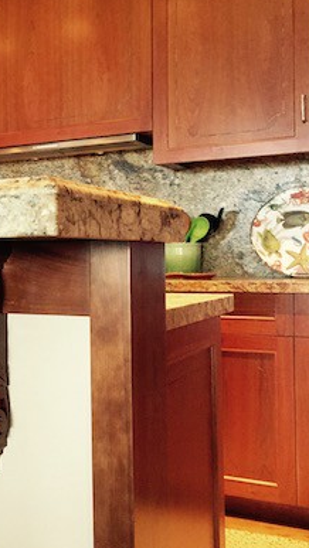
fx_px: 713
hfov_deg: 22.8
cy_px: 253
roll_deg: -1.2
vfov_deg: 42.1
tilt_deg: +0.8
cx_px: -47
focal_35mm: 49
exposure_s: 1/30
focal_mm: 4.15
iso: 250
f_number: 2.2
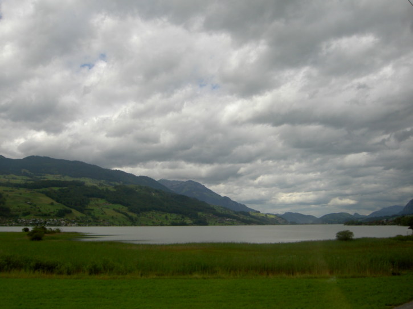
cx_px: 206
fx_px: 405
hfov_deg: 54.0
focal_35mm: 34
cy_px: 154
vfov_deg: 41.8
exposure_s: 1/500
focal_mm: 5.6
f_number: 4.7
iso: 50
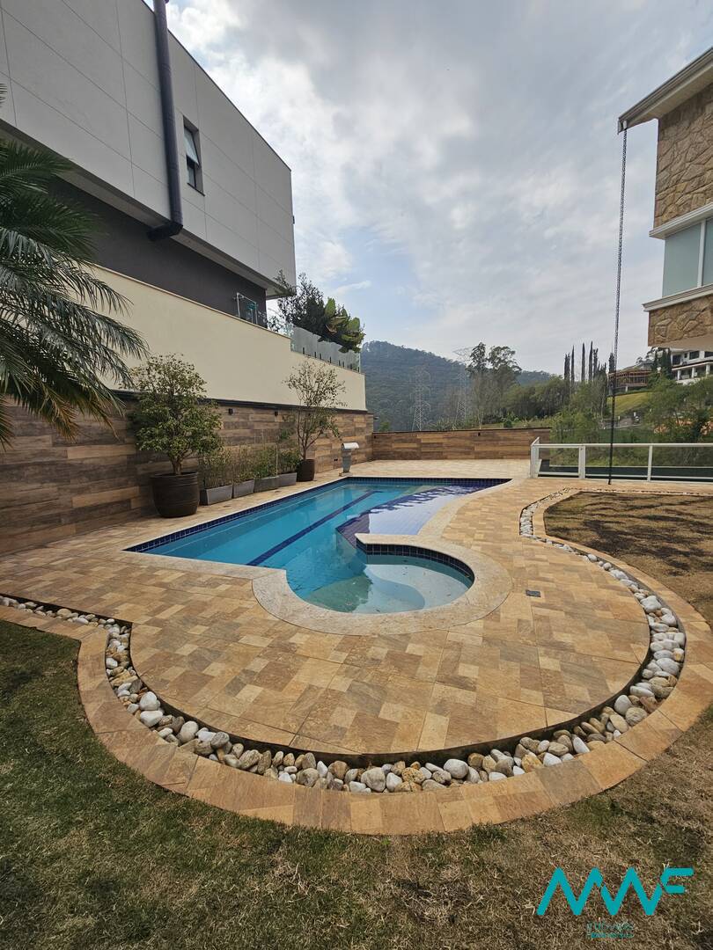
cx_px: 356
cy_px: 475
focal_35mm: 13
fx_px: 357
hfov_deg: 89.9
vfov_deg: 106.2
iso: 50
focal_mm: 2.2
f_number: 2.2
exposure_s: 1/2430
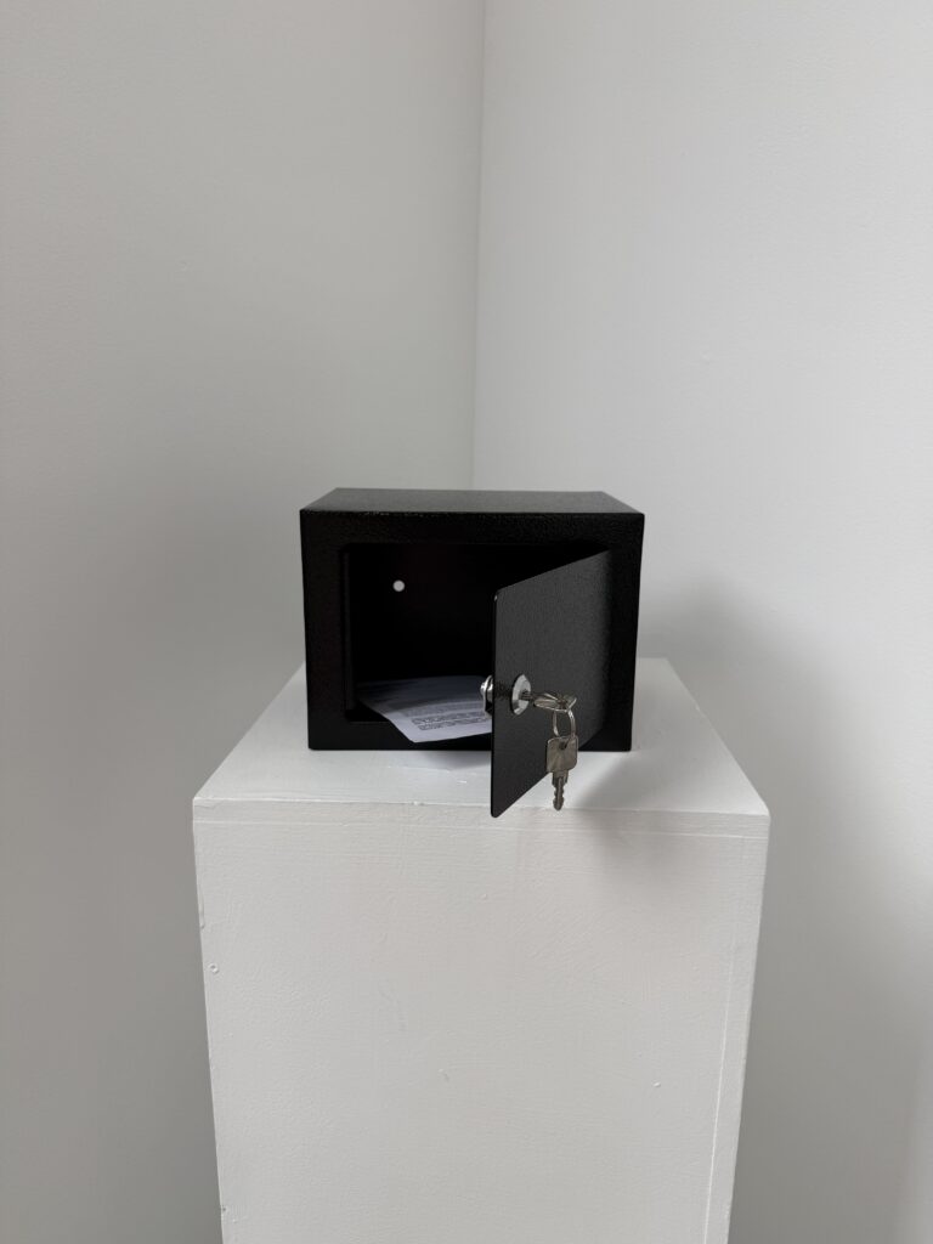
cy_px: 622
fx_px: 862
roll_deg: -1.8
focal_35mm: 24
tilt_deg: -14.0
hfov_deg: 56.8
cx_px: 466
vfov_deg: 71.6
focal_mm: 6.76
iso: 80
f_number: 1.78
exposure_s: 1/722
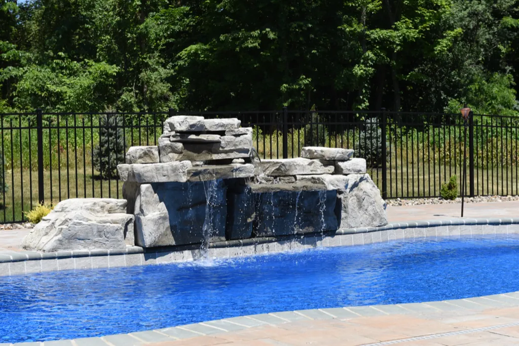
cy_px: 173
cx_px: 260
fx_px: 1009
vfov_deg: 19.5
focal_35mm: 70
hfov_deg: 28.8
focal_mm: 70
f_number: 8
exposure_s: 1/400
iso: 200
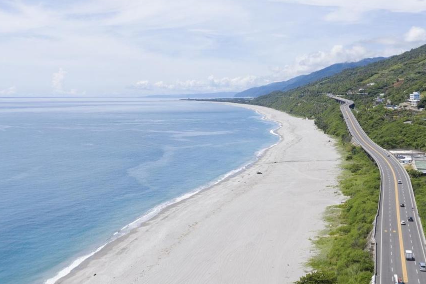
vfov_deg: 28.0
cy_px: 117
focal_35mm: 48
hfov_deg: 41.1
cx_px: 224
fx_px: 568
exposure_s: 1/500
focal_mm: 10.26
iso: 100
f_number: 5.6
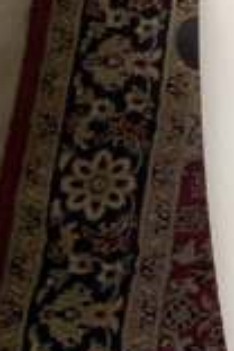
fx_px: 1609
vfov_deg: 12.3
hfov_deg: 7.5
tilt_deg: -63.3
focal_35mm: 165
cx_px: 668
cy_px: 346
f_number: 2.4
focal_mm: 3.3
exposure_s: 1/50
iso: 50
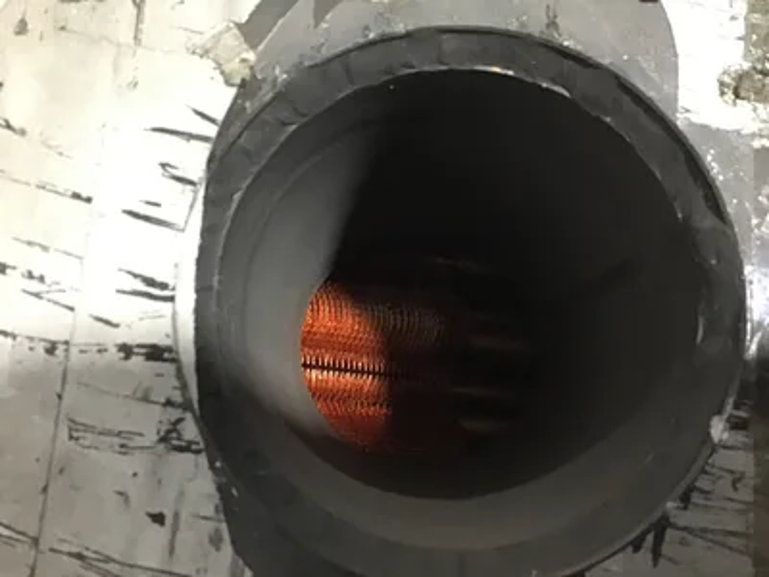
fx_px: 689
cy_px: 288
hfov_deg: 58.4
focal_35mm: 31
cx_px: 384
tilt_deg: -84.7
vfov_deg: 45.4
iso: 400
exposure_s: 1/15
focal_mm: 3.3
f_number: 2.4
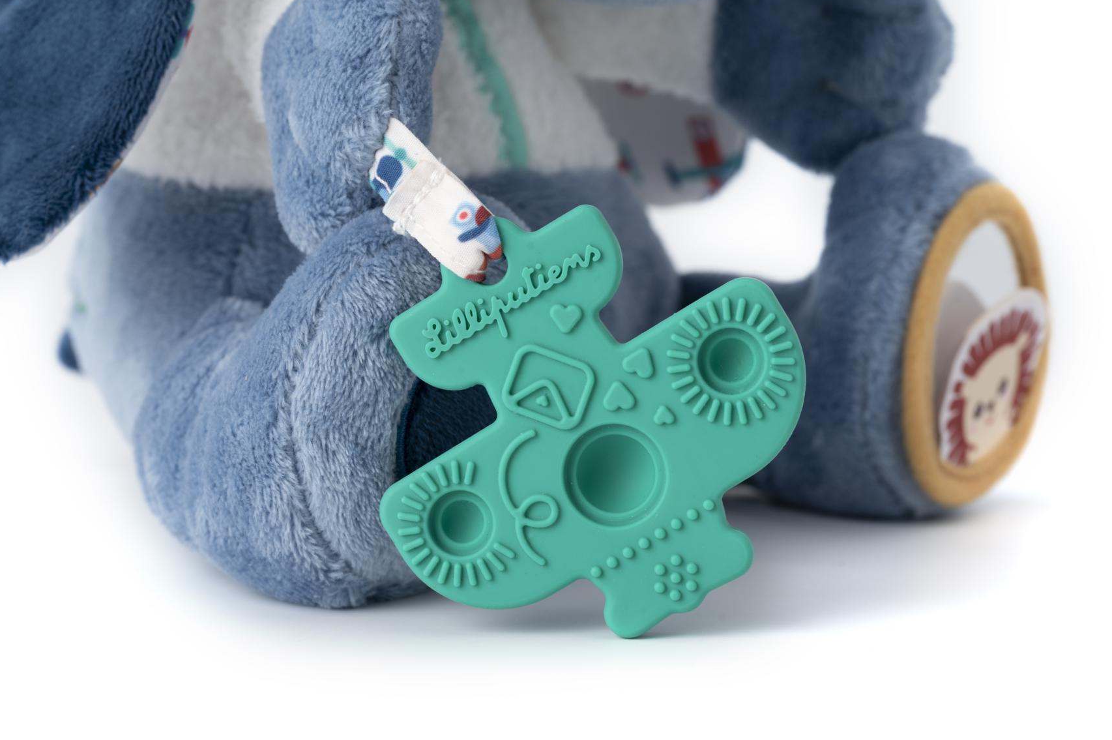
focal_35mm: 111
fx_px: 3426
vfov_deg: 12.3
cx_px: 565
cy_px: 376
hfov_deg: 18.4
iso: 100
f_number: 11
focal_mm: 105
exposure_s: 1/100
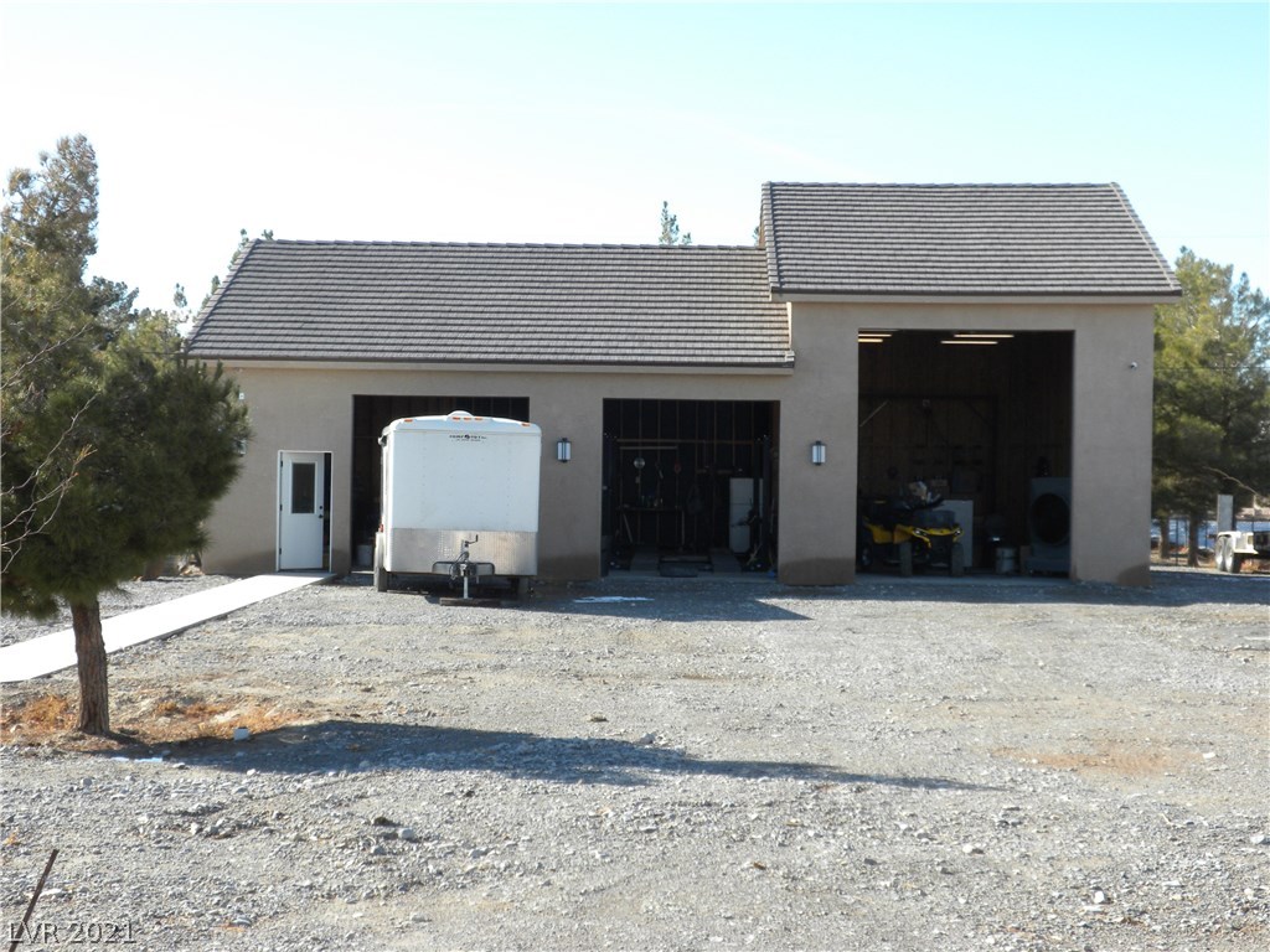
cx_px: 635
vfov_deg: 24.4
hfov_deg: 32.2
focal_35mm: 60
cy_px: 476
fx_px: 2201
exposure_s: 1/306
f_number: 4.7
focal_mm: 10.7
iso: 90
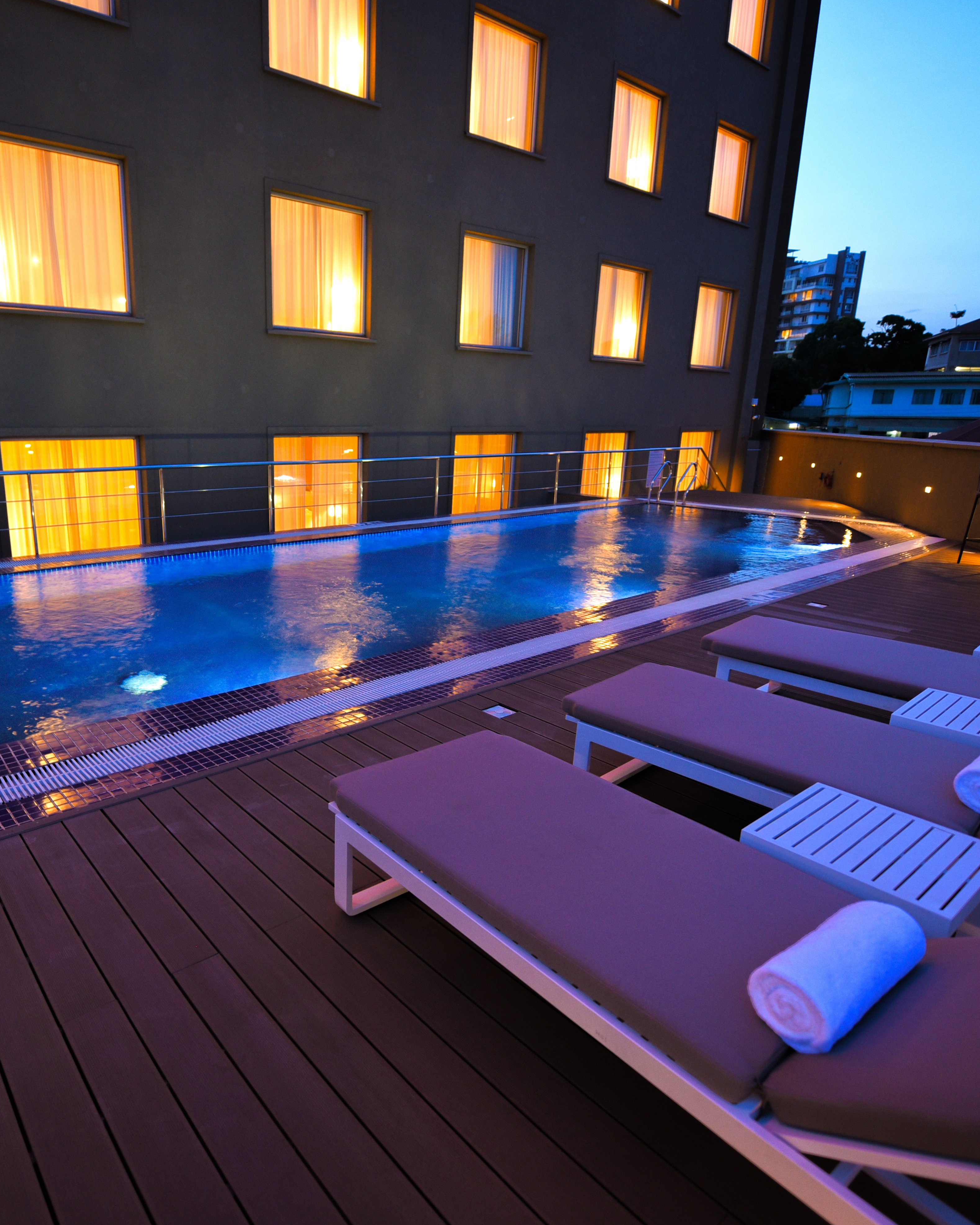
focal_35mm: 20
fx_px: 725
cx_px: 332
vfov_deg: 80.4
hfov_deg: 66.4
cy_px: 619
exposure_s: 1/5
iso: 320
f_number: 2.8
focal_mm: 14
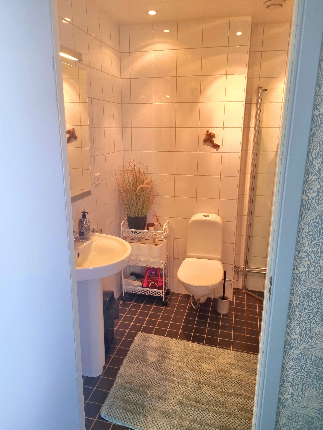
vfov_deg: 67.3
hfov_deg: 53.1
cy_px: 215
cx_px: 162
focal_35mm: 26
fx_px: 323
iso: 200
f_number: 1.8
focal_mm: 5.4
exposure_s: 1/100
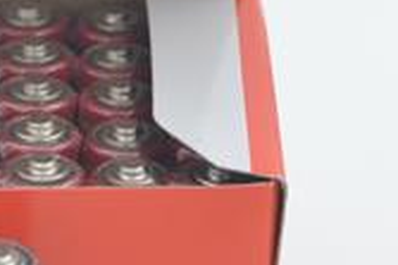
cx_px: -7
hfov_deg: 6.0
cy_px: 201
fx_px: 3766
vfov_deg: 4.0
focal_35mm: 341
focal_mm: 38
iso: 100
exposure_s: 1/60
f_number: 5
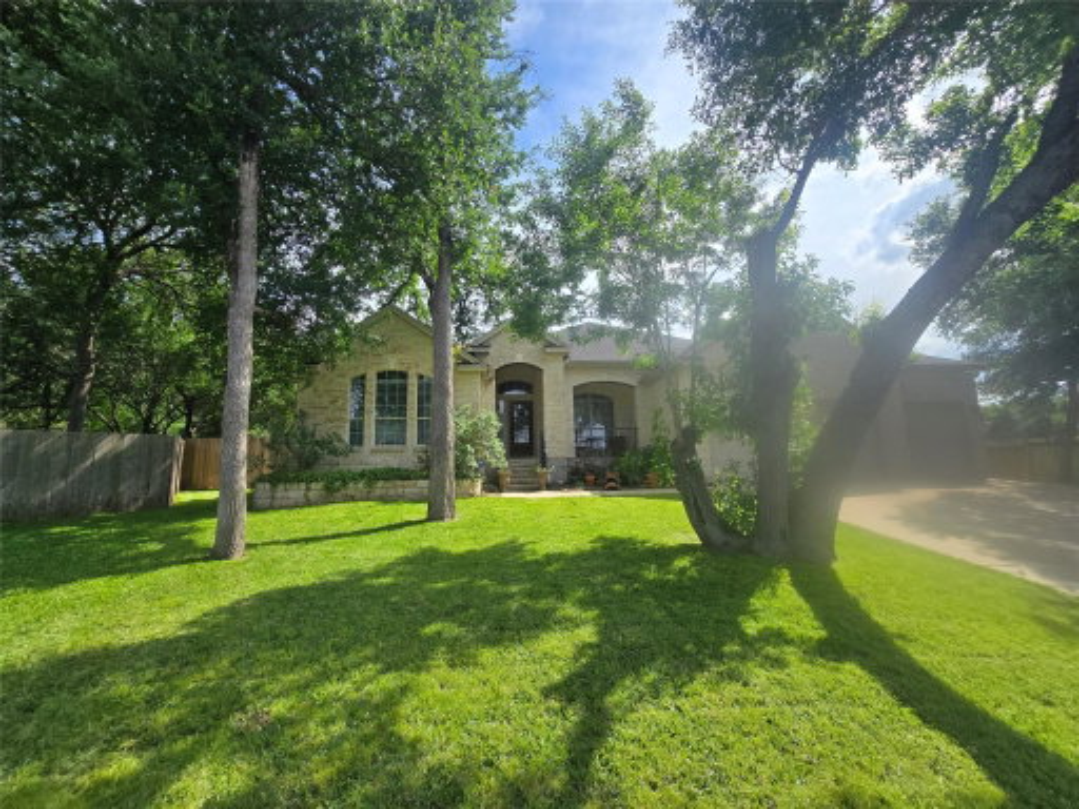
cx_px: 540
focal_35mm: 13
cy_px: 404
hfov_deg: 106.2
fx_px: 405
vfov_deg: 89.9
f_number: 2.2
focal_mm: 2.2
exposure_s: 1/2517
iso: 50
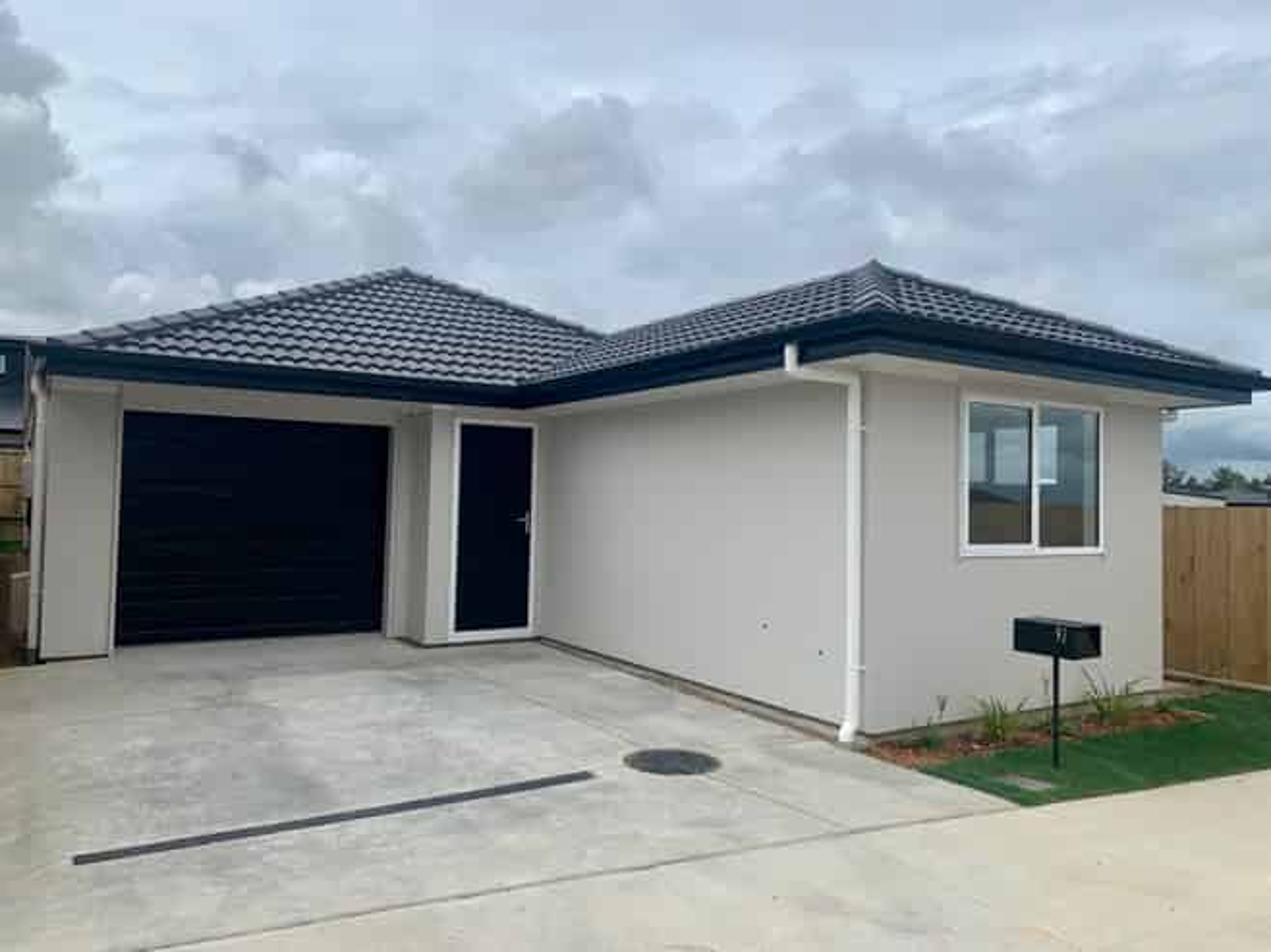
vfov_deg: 53.0
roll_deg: -1.7
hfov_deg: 67.3
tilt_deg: +2.2
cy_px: 476
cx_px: 636
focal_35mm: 26
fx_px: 954
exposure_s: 1/5405
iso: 25
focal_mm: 4.25
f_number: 1.8
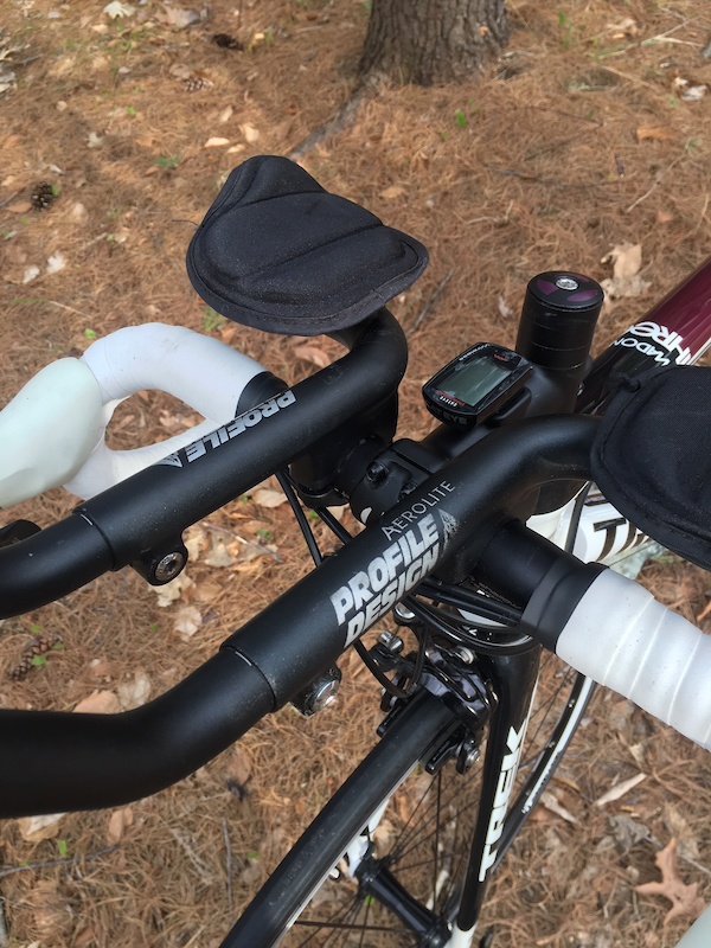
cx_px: 356
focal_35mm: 29
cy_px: 474
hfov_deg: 48.2
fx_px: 794
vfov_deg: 61.7
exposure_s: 1/120
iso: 40
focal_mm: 4.15
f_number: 2.2
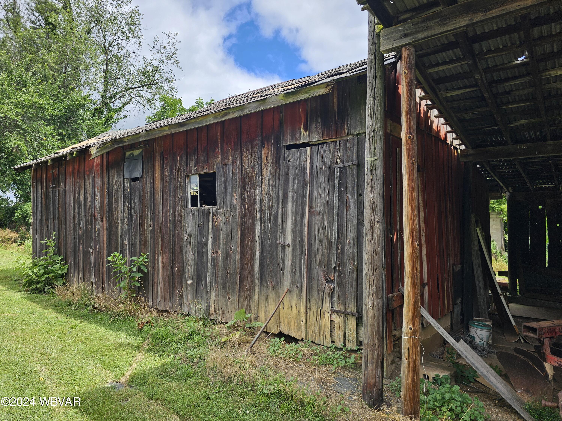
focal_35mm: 23
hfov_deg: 73.9
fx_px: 373
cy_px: 210
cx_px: 281
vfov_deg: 58.9
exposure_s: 1/391
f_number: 1.7
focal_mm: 6.3
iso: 10
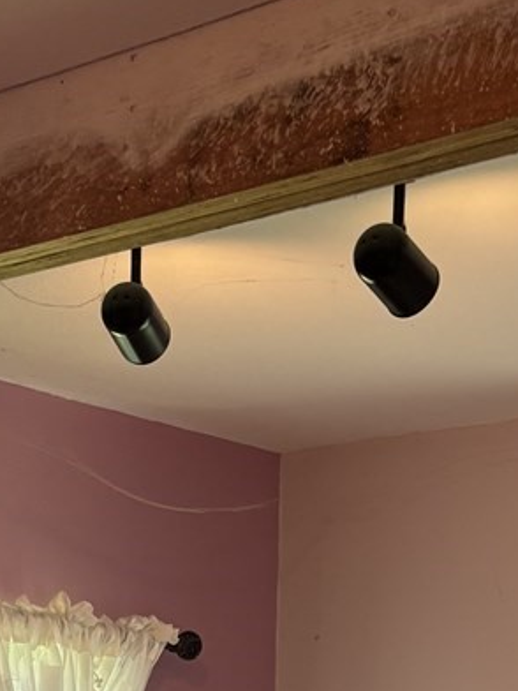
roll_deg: -0.6
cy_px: 1135
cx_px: 204
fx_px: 2035
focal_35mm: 102
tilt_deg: -6.2
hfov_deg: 14.5
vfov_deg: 16.8
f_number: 1.6
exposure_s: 1/60
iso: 80
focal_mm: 5.96
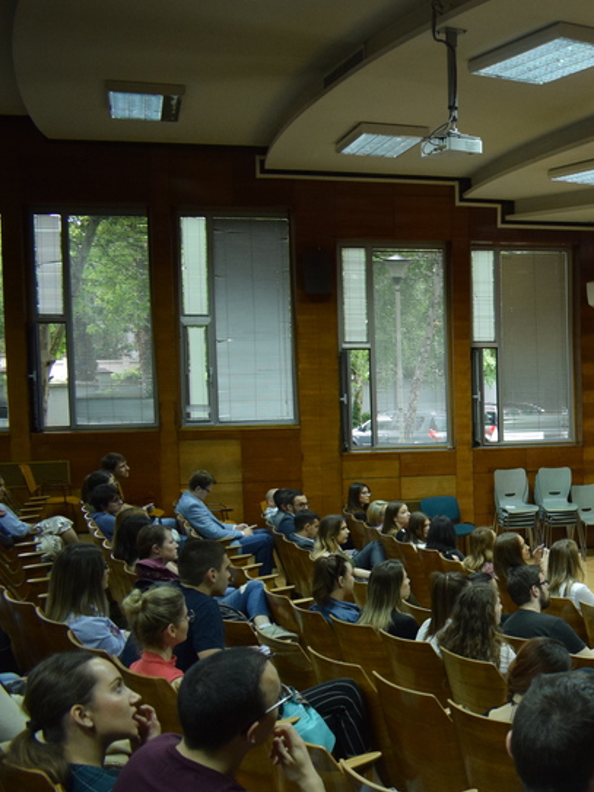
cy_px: 449
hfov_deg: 26.1
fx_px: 1122
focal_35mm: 49
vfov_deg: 38.8
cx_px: 734
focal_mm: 18
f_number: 3.5
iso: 1400
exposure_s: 1/60
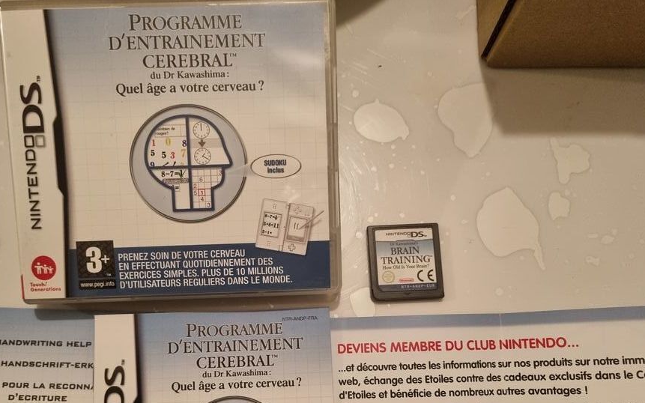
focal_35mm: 32
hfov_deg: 59.6
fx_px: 562
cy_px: 279
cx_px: 298
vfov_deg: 38.8
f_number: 1.8
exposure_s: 1/50
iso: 800
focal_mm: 5.4
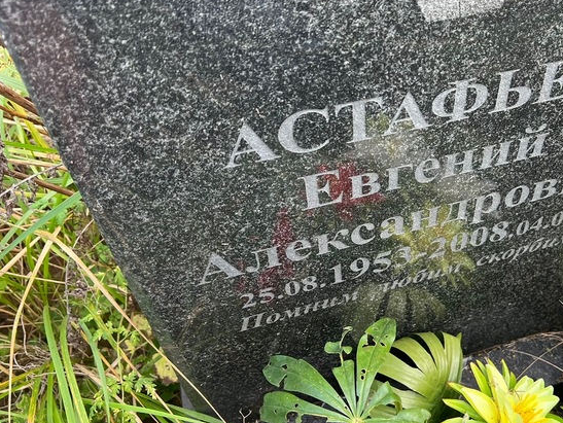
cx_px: 402
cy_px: 179
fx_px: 618
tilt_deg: -50.2
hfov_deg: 47.6
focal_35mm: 38
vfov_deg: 37.7
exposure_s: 1/171
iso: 64
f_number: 1.5
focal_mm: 5.7
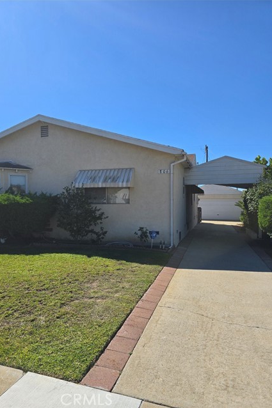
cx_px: 132
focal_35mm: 24
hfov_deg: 53.1
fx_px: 272
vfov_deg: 73.8
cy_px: 204
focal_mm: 6.3
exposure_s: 1/947
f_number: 1.7
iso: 12
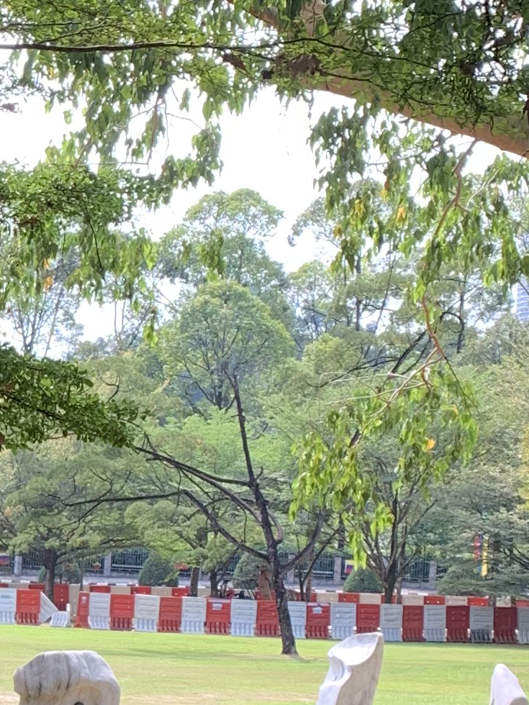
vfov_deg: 18.3
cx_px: -476
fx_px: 2180
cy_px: 530
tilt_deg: -0.6
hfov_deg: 12.4
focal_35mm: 107
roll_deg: -3.1
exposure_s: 1/241
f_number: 1.8
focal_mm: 4.25
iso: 25
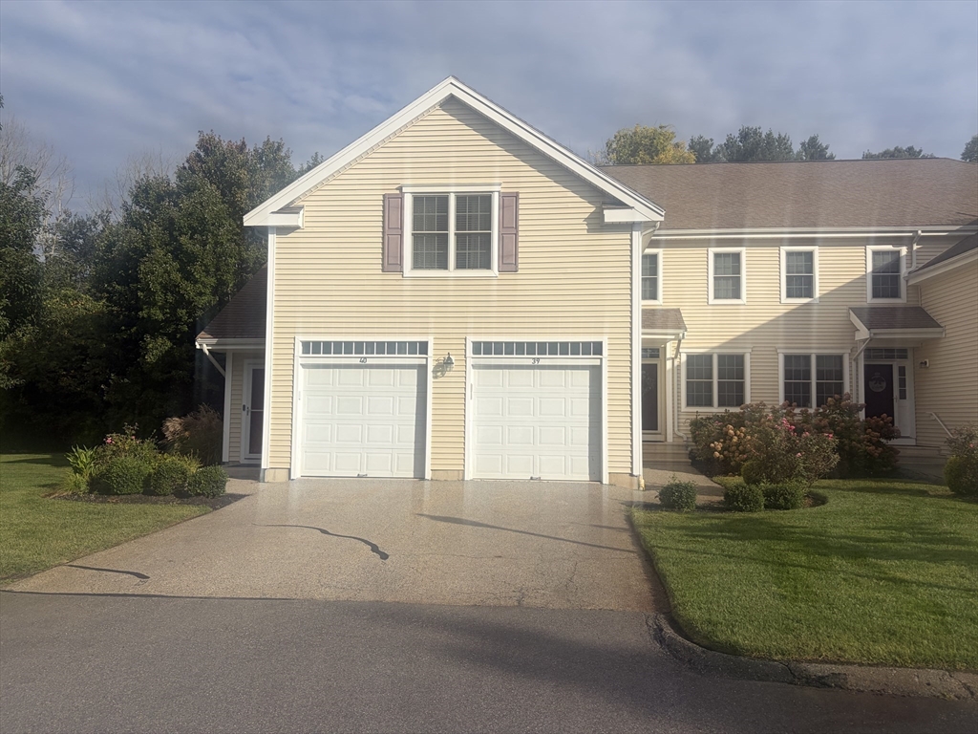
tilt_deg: +5.7
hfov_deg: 67.3
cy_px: 367
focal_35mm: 26
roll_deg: -1.2
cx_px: 489
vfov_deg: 53.1
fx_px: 735
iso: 50
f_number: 1.6
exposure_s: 1/5814
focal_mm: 5.96
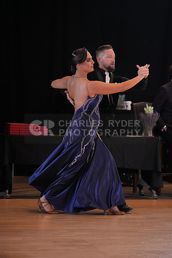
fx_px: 1074
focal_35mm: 150
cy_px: 129
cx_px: 86
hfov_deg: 9.2
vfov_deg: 13.7
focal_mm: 150
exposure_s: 1/500
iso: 2500
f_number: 4
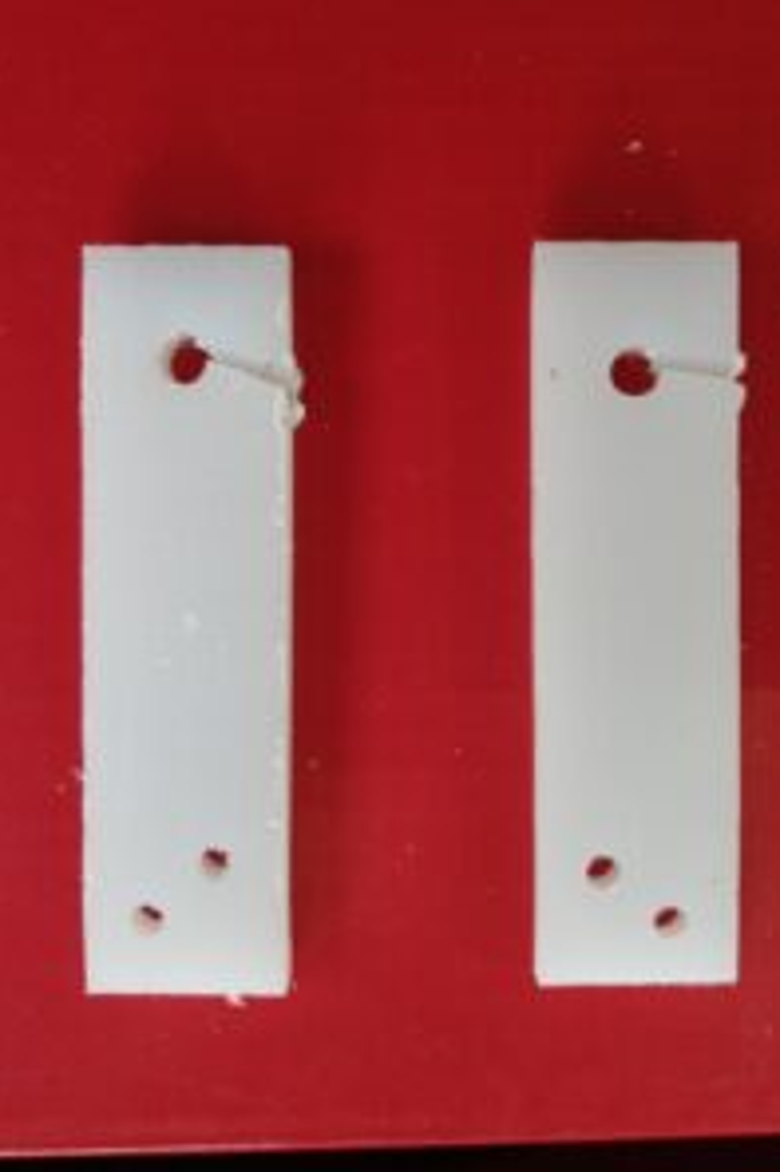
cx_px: 455
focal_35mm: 38
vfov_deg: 50.7
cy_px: 582
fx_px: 1236
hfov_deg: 34.9
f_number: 1.8
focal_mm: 3.95
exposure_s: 1/50
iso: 64
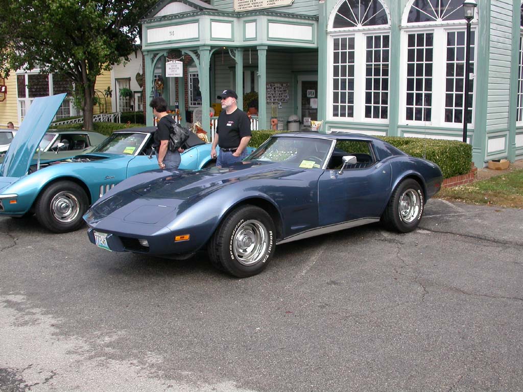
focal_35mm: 38
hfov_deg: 49.0
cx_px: 262
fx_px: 574
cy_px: 196
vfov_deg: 37.7
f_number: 6
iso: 100
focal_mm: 7.85
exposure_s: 1/209
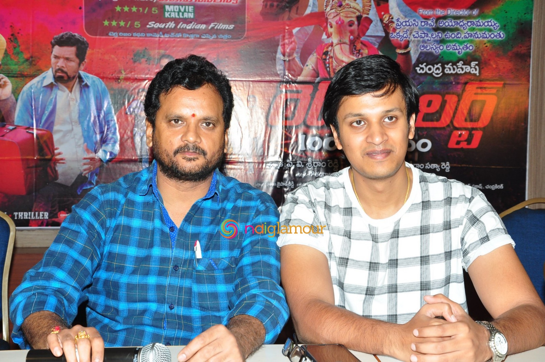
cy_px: 181
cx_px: 272
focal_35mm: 68
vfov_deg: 20.1
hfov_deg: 29.9
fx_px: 1021
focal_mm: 45
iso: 400
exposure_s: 1/125
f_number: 9
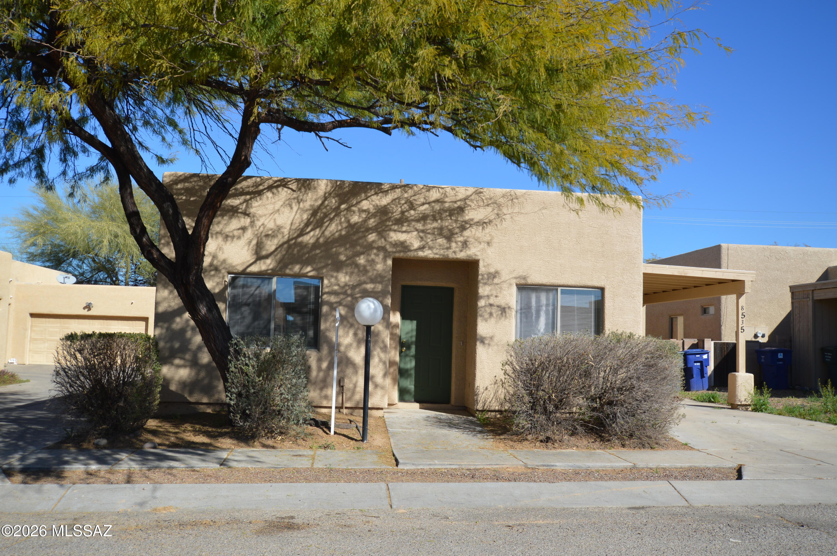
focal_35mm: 33
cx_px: 418
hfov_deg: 57.3
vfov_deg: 39.9
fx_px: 766
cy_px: 278
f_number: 8
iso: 100
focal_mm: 22
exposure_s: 1/250
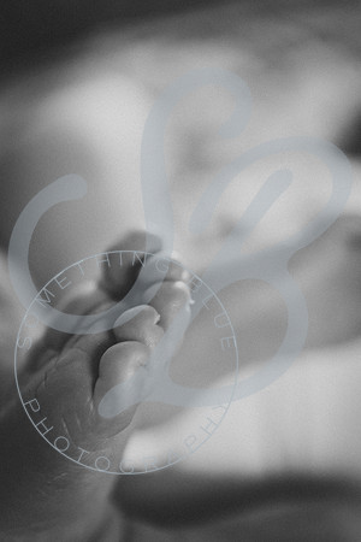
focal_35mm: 70
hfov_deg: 19.5
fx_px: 1053
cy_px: 271
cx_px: 180
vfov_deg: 28.8
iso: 2500
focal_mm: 70
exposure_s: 1/250
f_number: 5.6
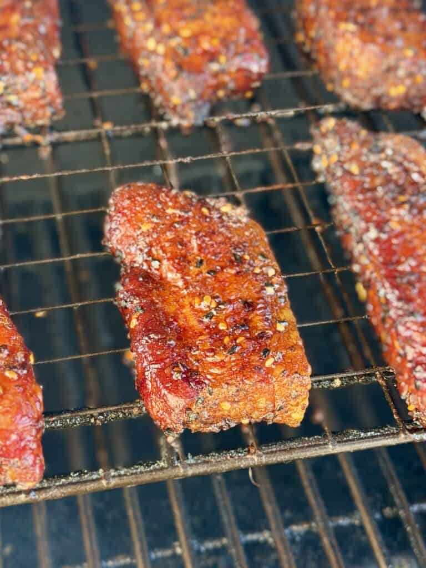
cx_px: 213
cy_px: 284
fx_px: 788
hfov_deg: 30.3
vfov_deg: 39.7
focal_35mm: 48
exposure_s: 1/82
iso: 100
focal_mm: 6.76
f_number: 1.78
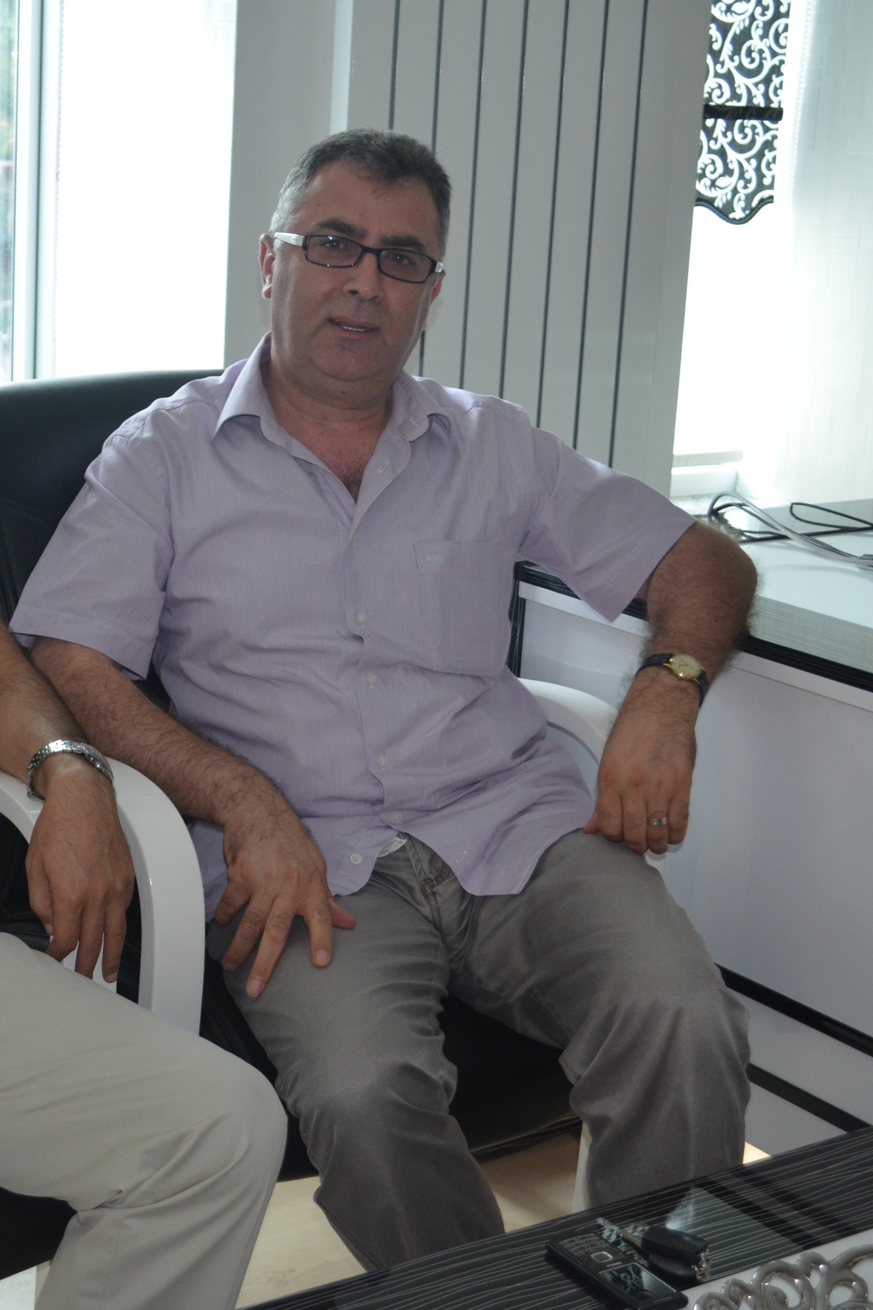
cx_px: 126
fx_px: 2146
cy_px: 656
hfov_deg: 22.6
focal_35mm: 59
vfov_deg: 33.9
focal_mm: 26
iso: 560
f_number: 4.2
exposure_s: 1/60
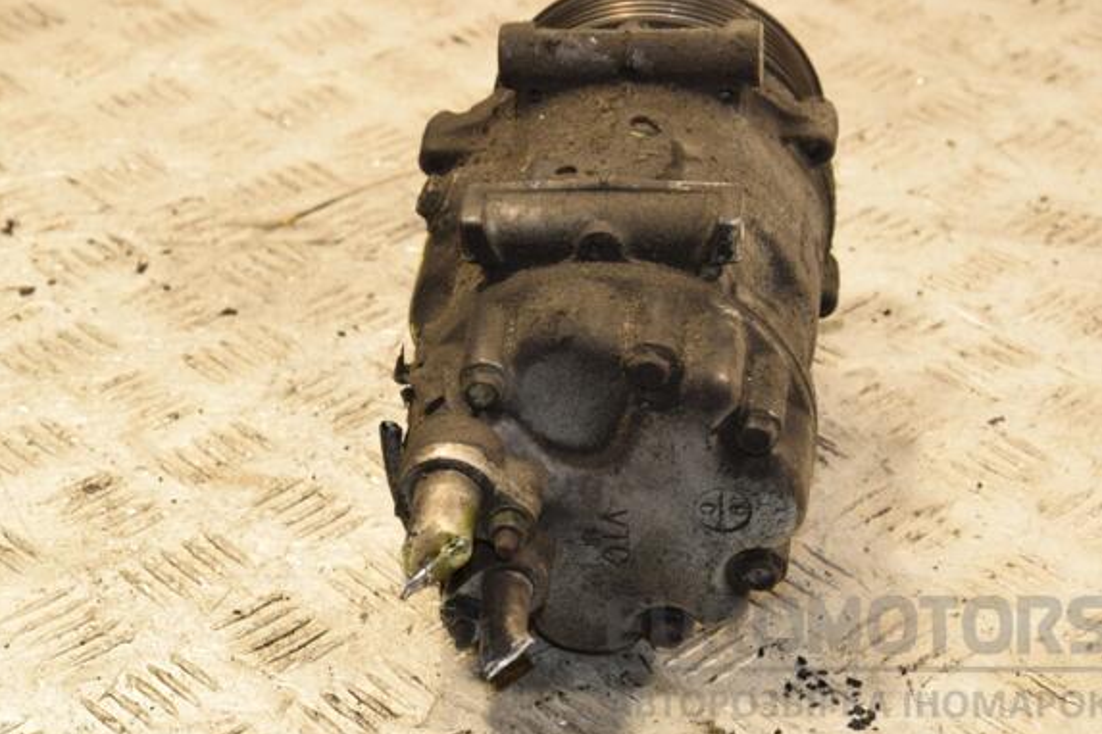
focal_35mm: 110
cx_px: 571
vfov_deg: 12.5
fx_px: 3367
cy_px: 369
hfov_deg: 18.6
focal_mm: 70
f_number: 10
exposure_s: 1/50
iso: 800
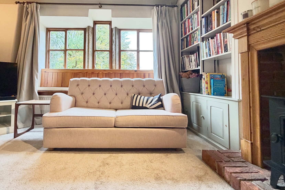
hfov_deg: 89.4
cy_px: 77
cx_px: 121
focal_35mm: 18
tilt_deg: +0.9
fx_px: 142
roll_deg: -0.5
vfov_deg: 66.8
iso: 200
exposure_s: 1/50
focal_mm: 2.22
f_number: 2.2
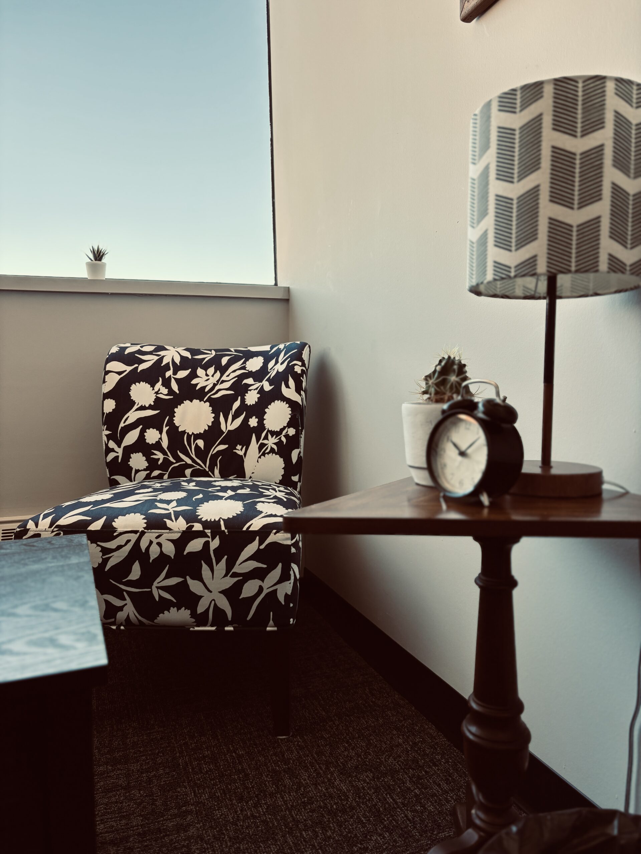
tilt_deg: -4.4
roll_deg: +0.5
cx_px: 320
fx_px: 642
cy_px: 427
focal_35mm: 26
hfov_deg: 53.1
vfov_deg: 67.3
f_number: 1.6
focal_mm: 5.96
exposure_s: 1/121
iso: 50
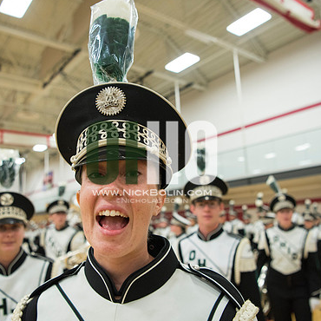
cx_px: 152
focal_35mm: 32
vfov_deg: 51.1
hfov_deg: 51.1
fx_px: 336
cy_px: 162
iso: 2000
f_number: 3.2
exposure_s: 1/320
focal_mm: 24
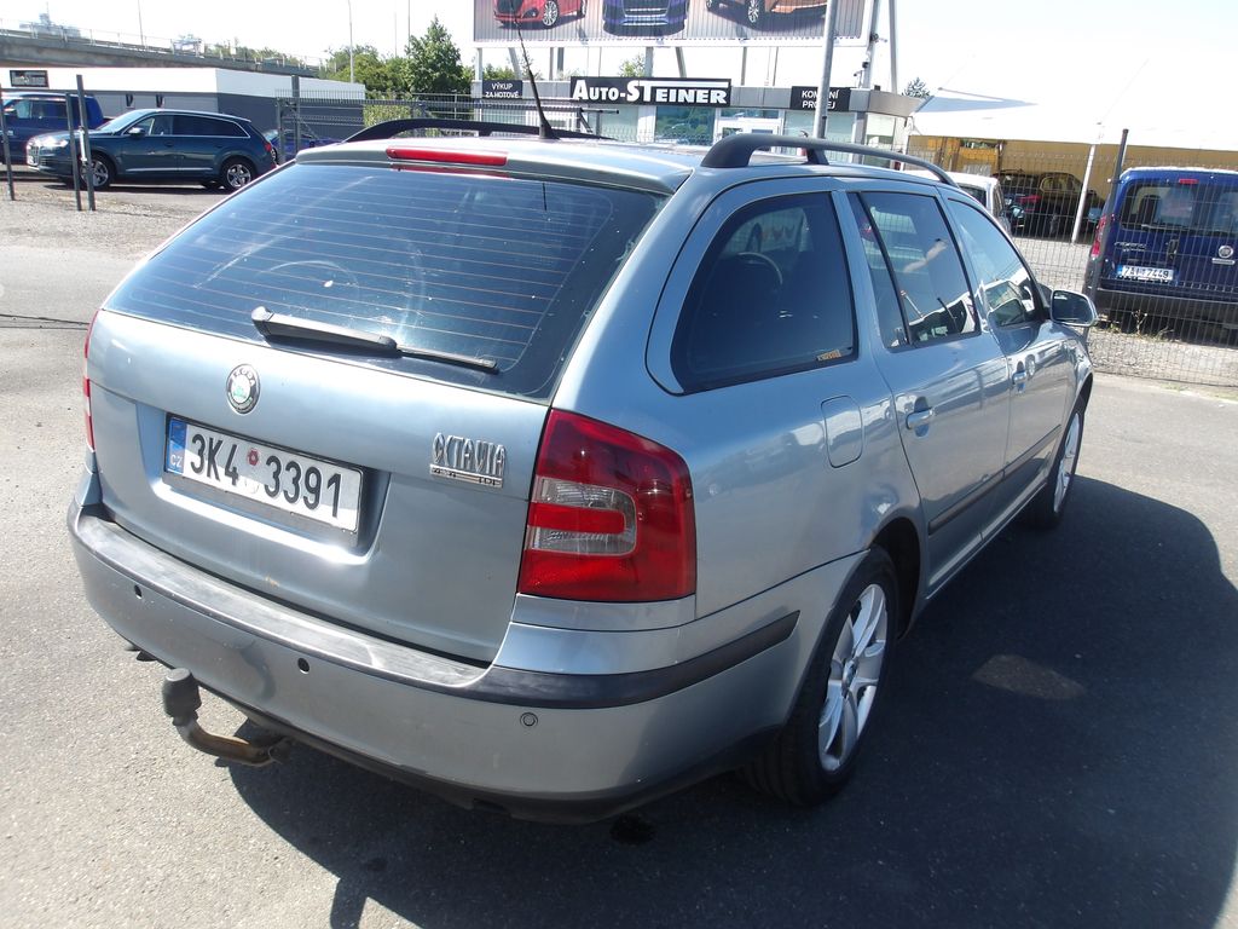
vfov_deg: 51.4
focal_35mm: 27
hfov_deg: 65.3
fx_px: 966
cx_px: 619
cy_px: 464
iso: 100
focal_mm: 4.9
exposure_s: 1/535
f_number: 3
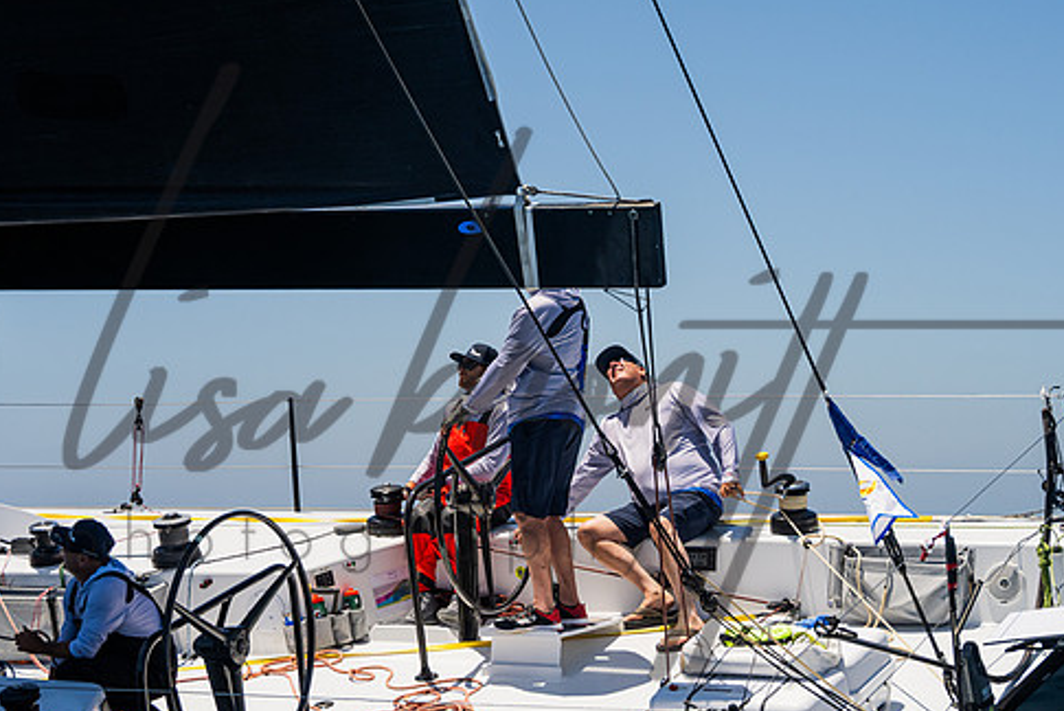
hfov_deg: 21.2
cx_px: 553
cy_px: 376
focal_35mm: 96
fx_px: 2839
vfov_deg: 14.3
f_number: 8
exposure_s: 1/2500
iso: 500
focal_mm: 79
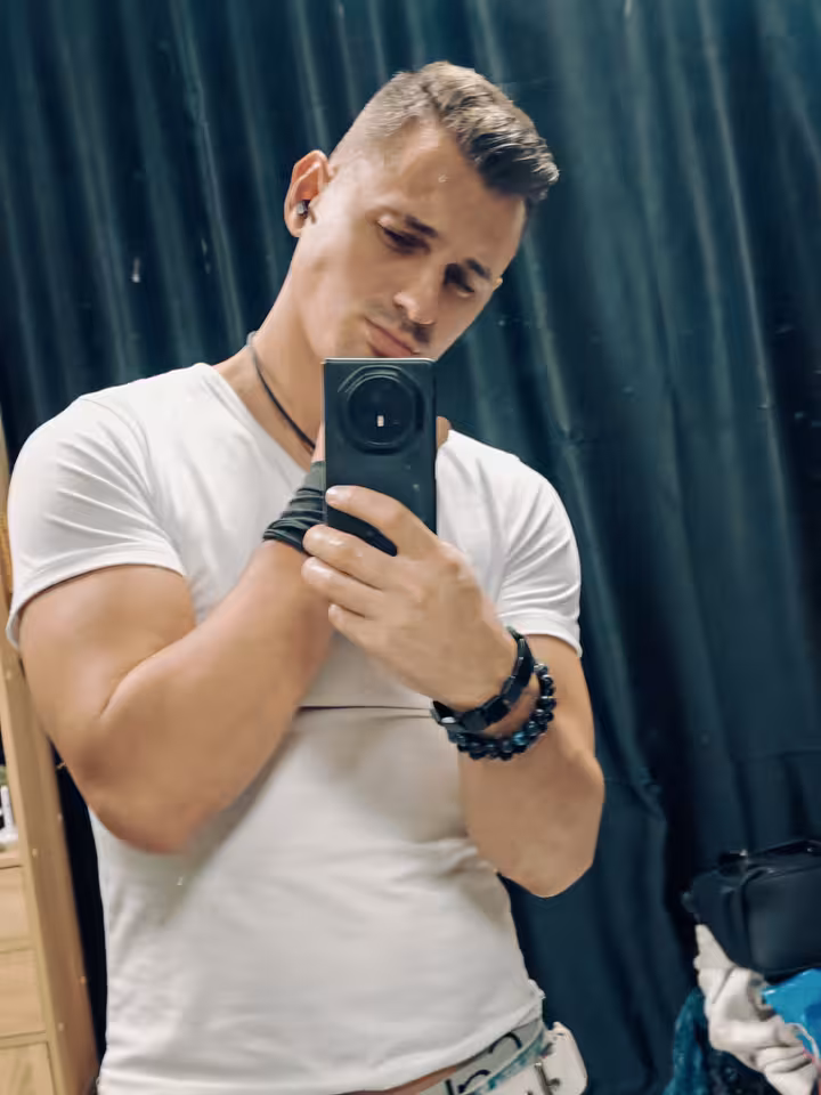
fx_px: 1644
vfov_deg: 36.8
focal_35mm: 52
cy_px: 548
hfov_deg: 28.0
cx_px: 410
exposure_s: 1/50
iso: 400
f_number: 1.6
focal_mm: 5.4
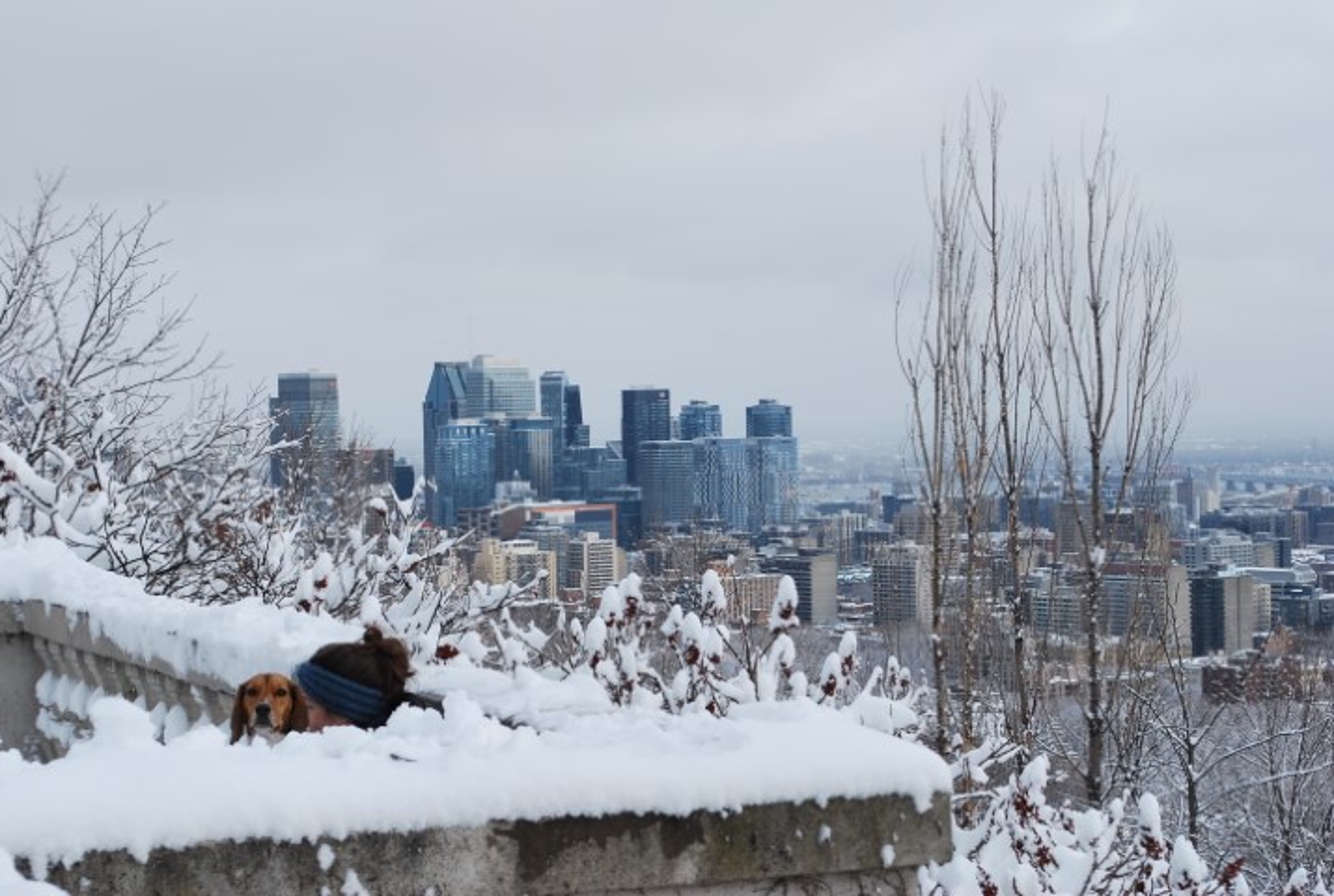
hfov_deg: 24.6
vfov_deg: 16.6
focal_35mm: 82
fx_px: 3063
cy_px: 448
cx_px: 667
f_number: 10
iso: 125
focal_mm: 55
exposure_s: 1/250
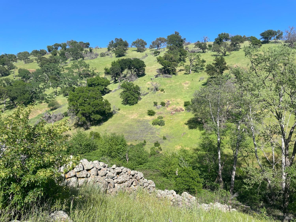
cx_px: 148
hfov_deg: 67.3
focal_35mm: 26
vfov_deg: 53.1
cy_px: 111
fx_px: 222
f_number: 1.6
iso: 32
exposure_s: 1/2212
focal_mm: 4.2
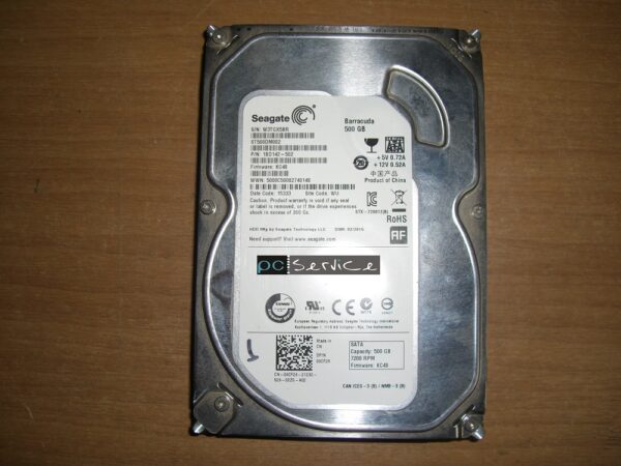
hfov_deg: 49.0
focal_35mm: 38
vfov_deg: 37.7
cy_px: 233
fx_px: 682
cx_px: 310
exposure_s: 1/60
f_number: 2.8
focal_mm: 7.9
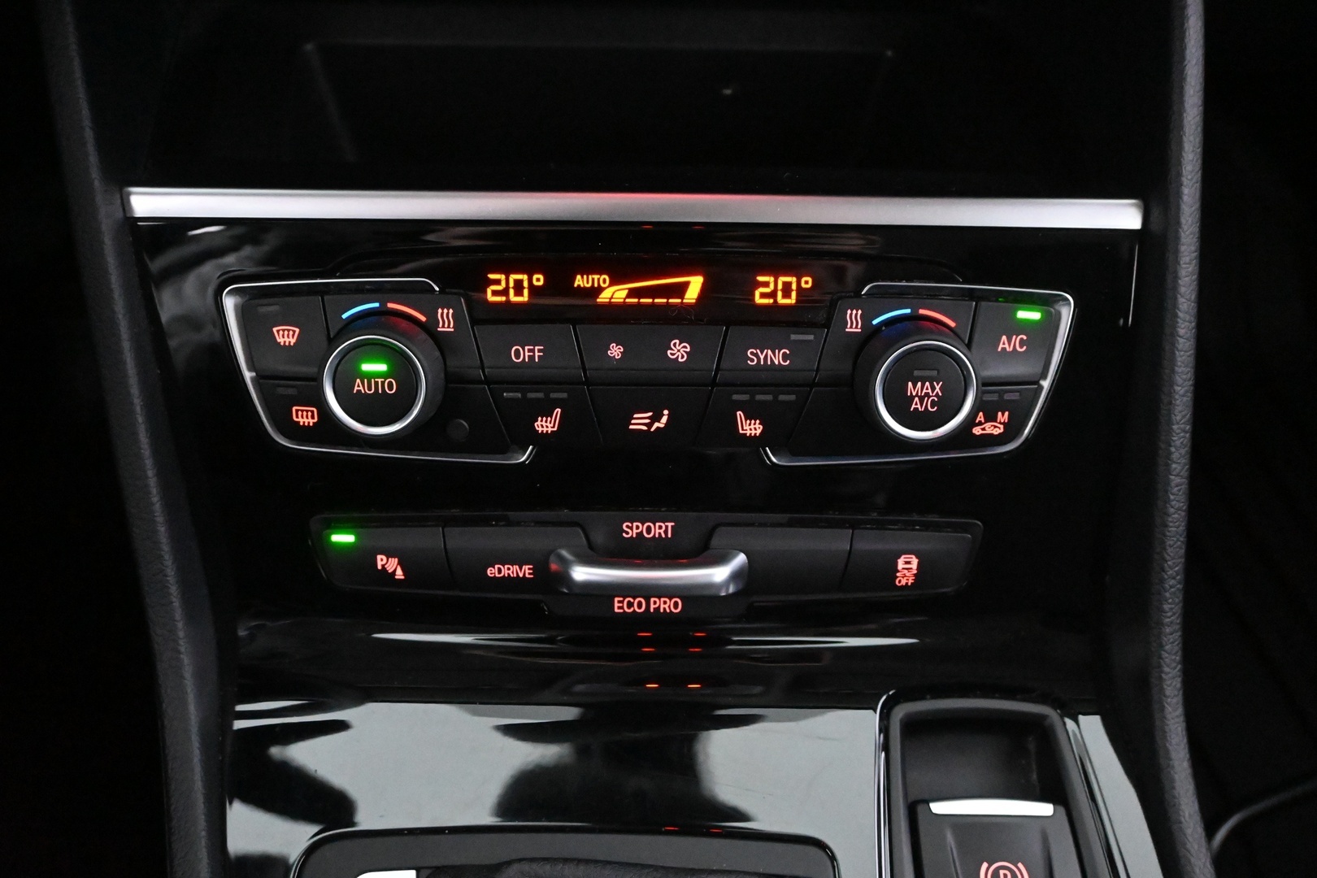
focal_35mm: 32
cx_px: 658
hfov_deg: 59.5
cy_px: 439
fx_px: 1152
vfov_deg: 41.7
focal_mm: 21
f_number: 5
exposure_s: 1/30
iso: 14400
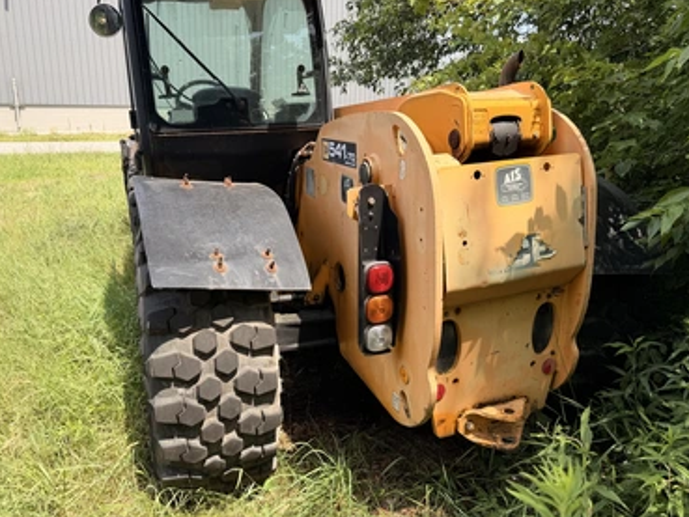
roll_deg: +1.3
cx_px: 329
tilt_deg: -13.7
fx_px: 518
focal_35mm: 26
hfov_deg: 67.3
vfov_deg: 53.1
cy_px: 250
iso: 80
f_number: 1.78
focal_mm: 6.76
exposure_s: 1/1493
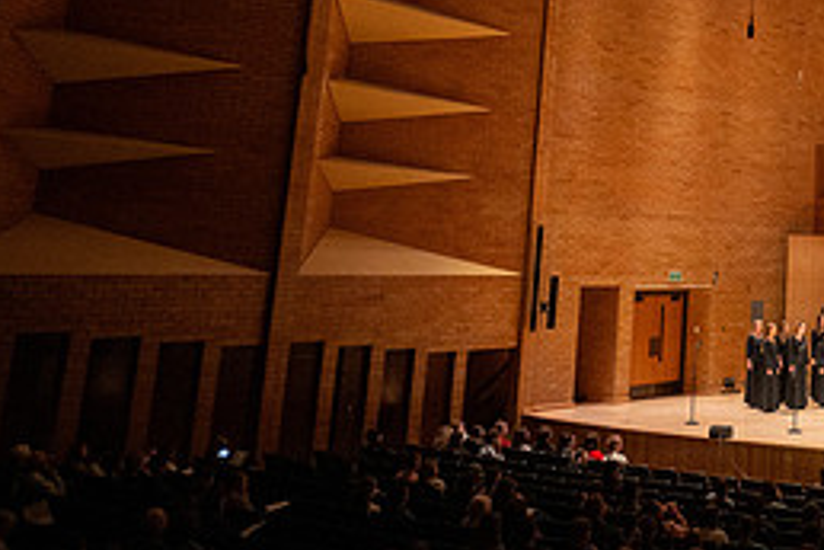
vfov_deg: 23.5
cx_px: 859
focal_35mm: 54
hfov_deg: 33.2
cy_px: -56
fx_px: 1236
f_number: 2.8
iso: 2500
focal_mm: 24
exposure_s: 1/500
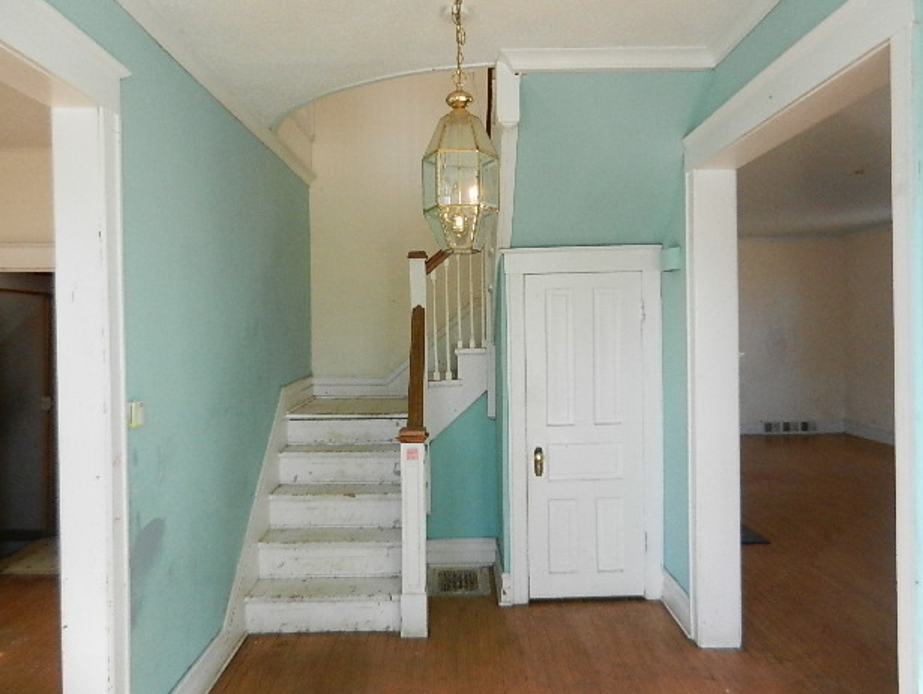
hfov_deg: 67.3
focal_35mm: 26
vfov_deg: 53.1
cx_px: 468
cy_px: 339
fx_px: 694
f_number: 3.5
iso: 640
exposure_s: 1/160
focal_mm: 4.5
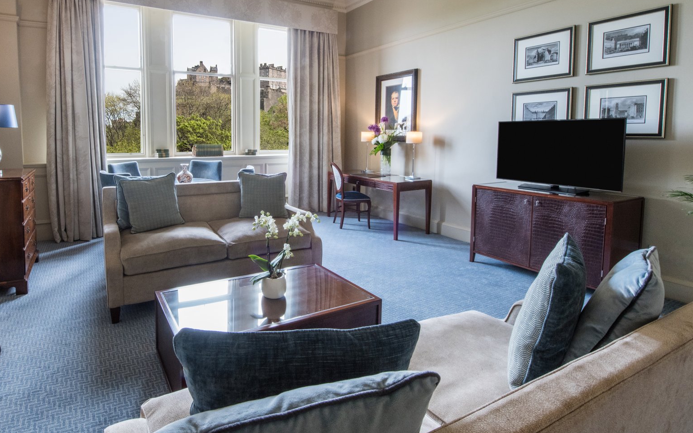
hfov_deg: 86.3
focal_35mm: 19
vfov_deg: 61.2
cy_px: 158
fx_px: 359
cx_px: 261
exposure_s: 1/5
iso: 800
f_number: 20
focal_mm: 14
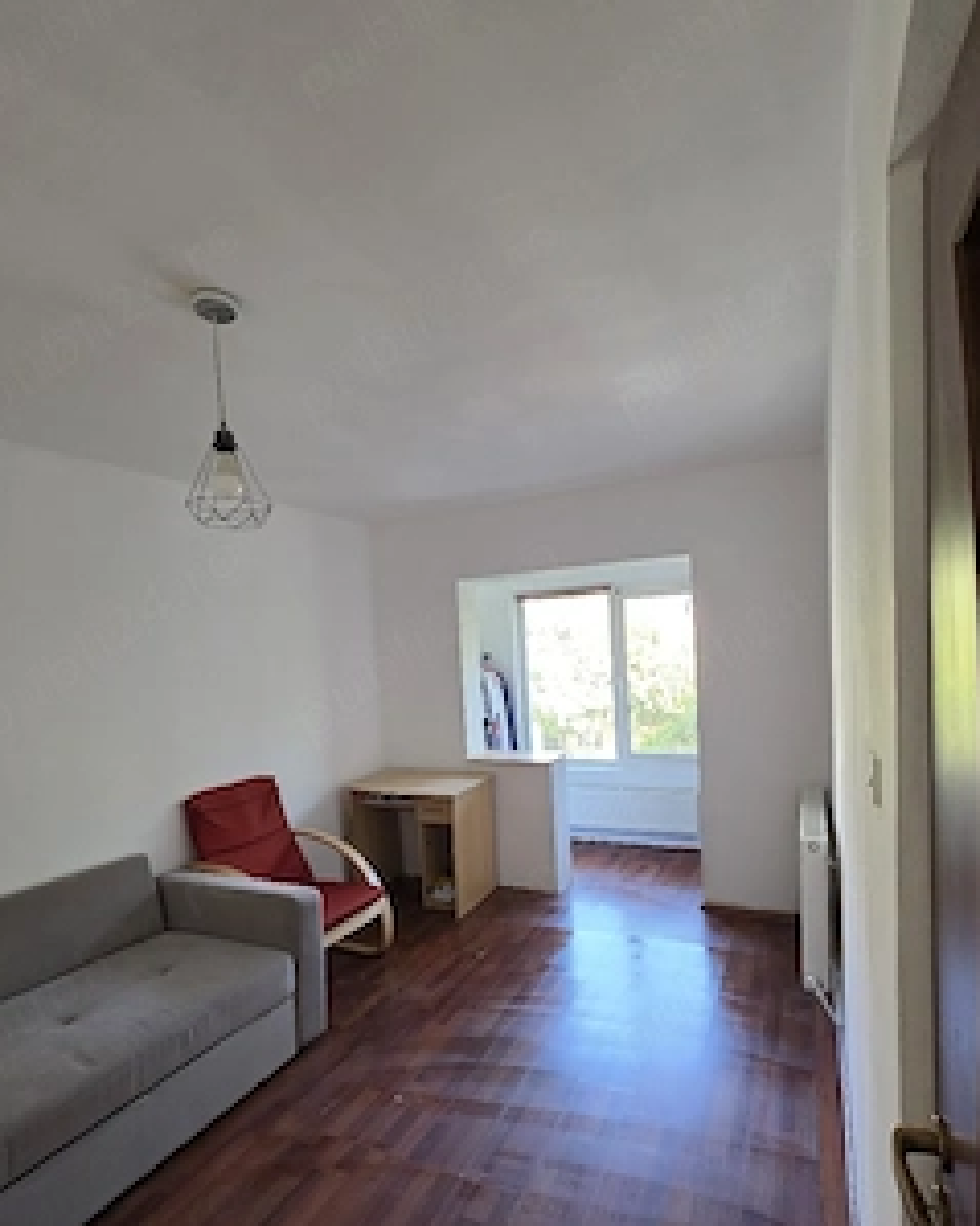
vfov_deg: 89.2
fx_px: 617
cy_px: 689
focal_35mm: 17
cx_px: 508
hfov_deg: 76.9
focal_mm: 2.2
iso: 250
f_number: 1.9
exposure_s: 1/101
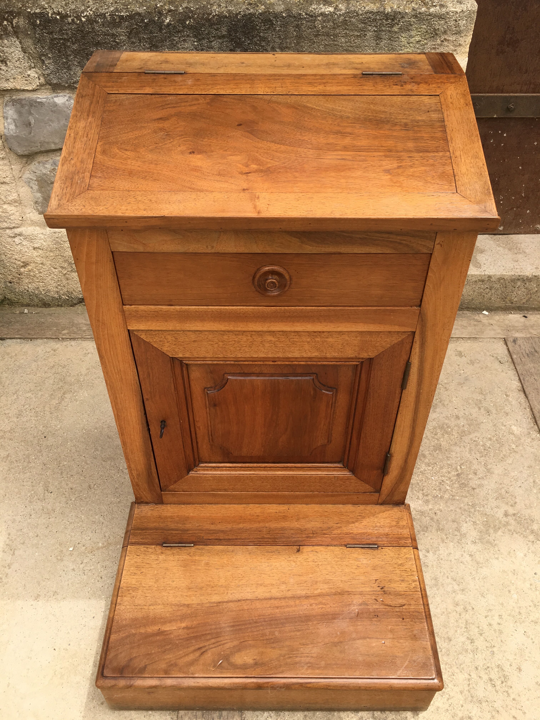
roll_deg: -0.2
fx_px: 603
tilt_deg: -41.8
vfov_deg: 61.7
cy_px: 360
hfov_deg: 48.2
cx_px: 270
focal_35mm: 29
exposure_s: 1/641
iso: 25
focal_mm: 4.15
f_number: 2.2
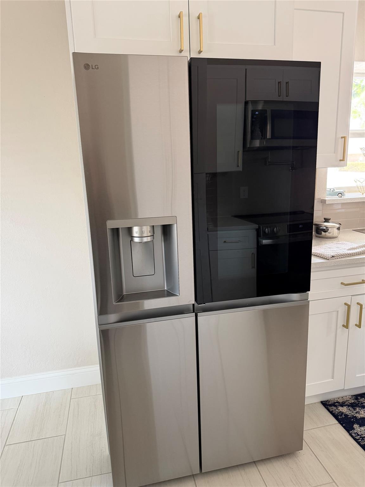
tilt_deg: -13.1
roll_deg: +2.4
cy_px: 244
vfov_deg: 71.6
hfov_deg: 56.8
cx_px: 182
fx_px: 337
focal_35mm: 24
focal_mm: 6.76
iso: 250
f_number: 1.78
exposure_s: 1/60
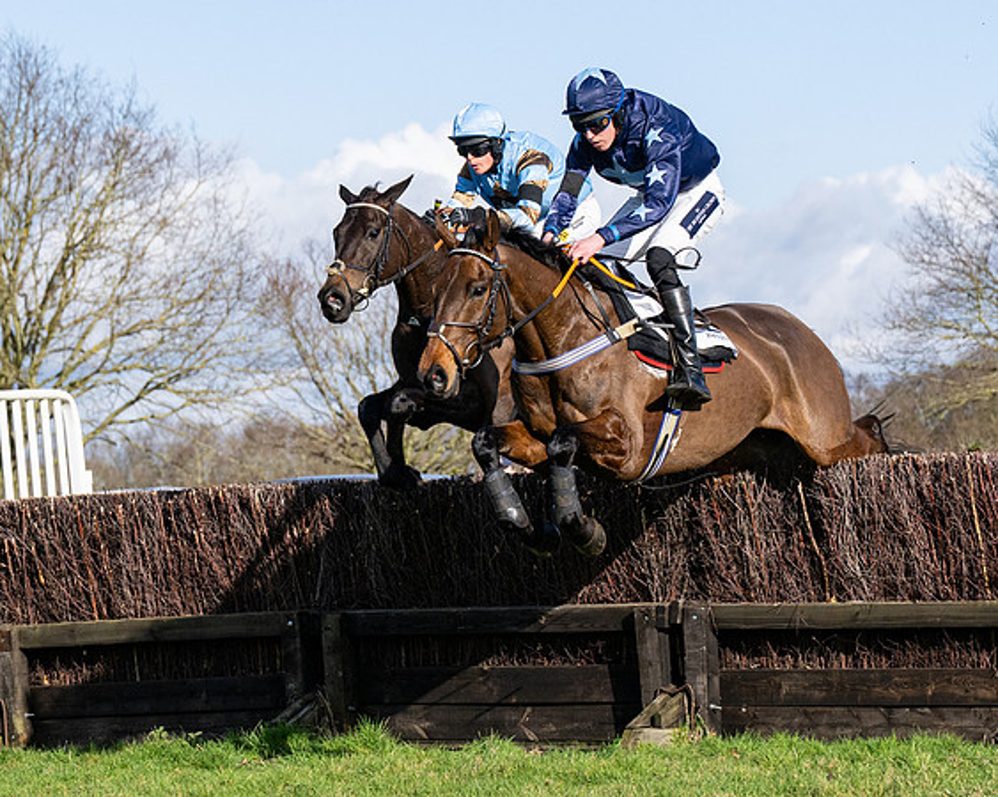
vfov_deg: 9.5
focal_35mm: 162
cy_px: 425
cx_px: 545
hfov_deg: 11.9
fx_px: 4783
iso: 400
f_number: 4
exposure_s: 1/6400
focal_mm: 70
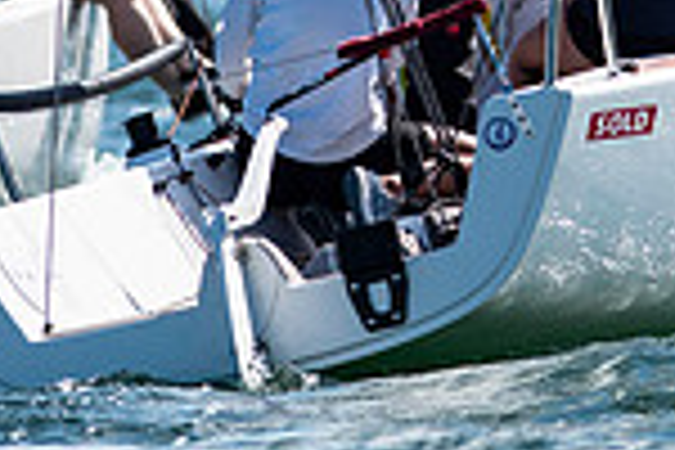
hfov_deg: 1.2
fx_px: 32604
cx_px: 648
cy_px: -394
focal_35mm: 1739
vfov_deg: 0.8
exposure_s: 1/3200
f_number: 5
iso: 200
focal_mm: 300
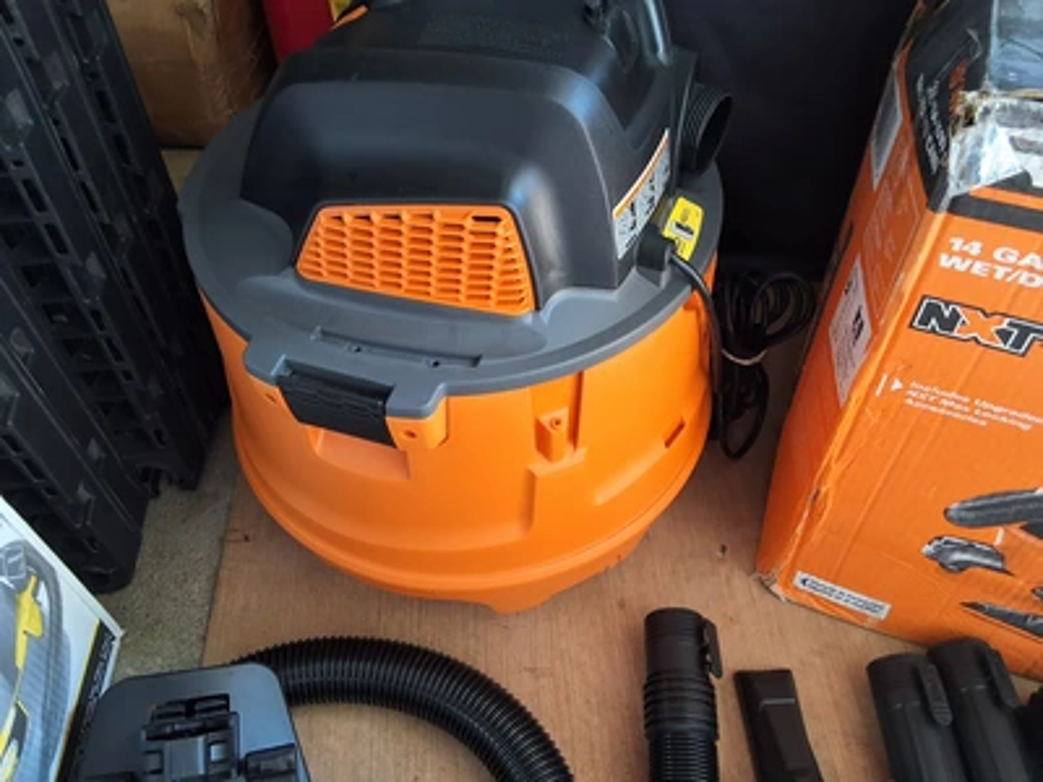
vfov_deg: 49.7
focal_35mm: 28
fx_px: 844
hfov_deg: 63.4
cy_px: 391
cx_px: 522
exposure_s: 1/40
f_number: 1.9
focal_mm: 2.91
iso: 200
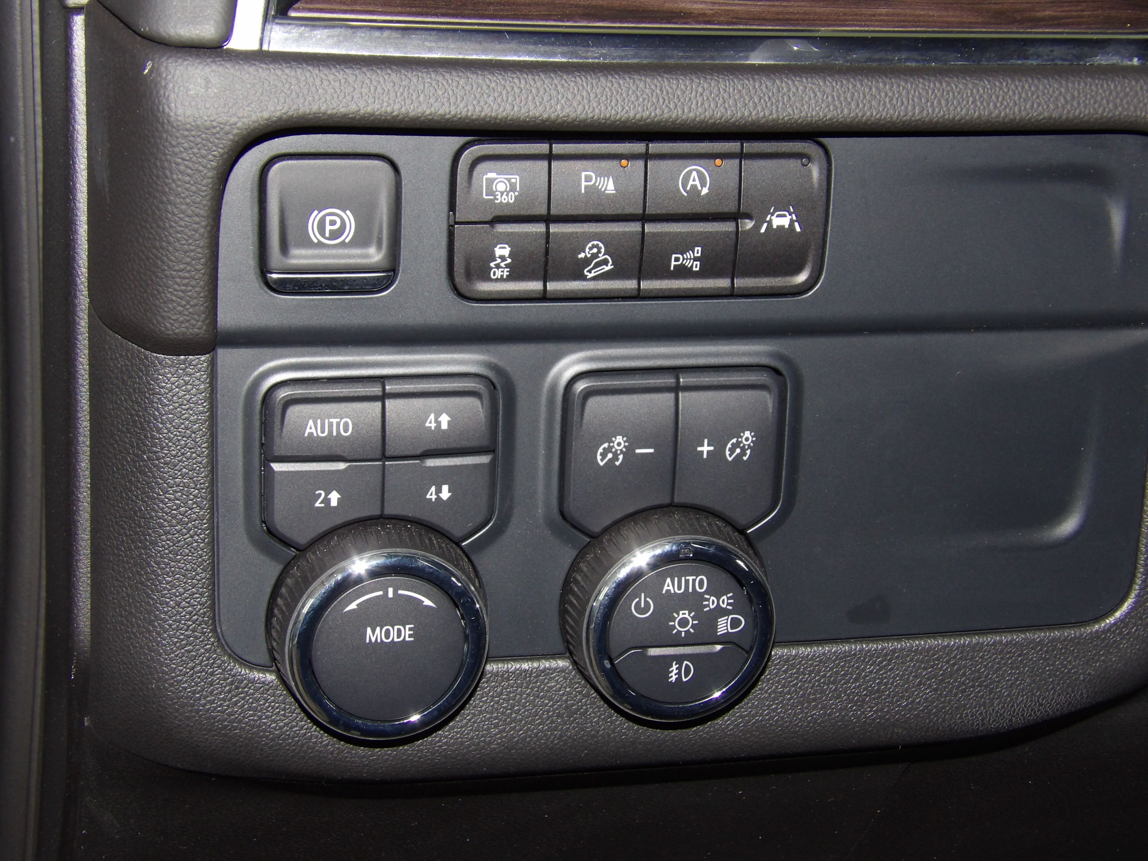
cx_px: 574
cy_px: 430
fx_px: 2388
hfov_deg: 27.0
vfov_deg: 20.4
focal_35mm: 72
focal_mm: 13
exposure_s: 1/100
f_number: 4.1
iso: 200
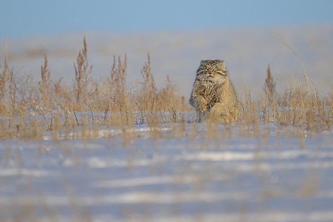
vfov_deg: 2.3
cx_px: 198
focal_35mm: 601
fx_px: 5554
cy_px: 66
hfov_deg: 3.4
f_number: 5.6
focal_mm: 400
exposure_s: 1/2500
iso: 400
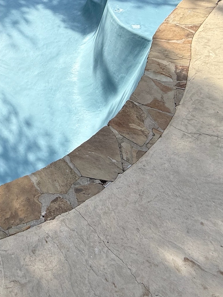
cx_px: -36
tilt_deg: -48.0
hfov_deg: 38.6
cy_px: 104
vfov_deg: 62.2
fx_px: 241
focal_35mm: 28
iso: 50
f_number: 2.2
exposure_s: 1/1017
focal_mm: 2.22
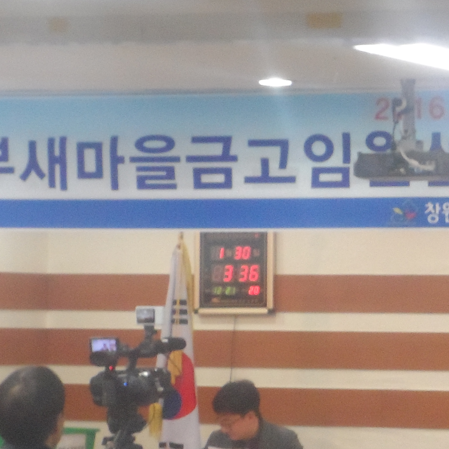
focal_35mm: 268
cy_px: 331
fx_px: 3933
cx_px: 592
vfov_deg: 6.5
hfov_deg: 6.5
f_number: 4.5
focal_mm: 14.3
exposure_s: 1/20
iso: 400
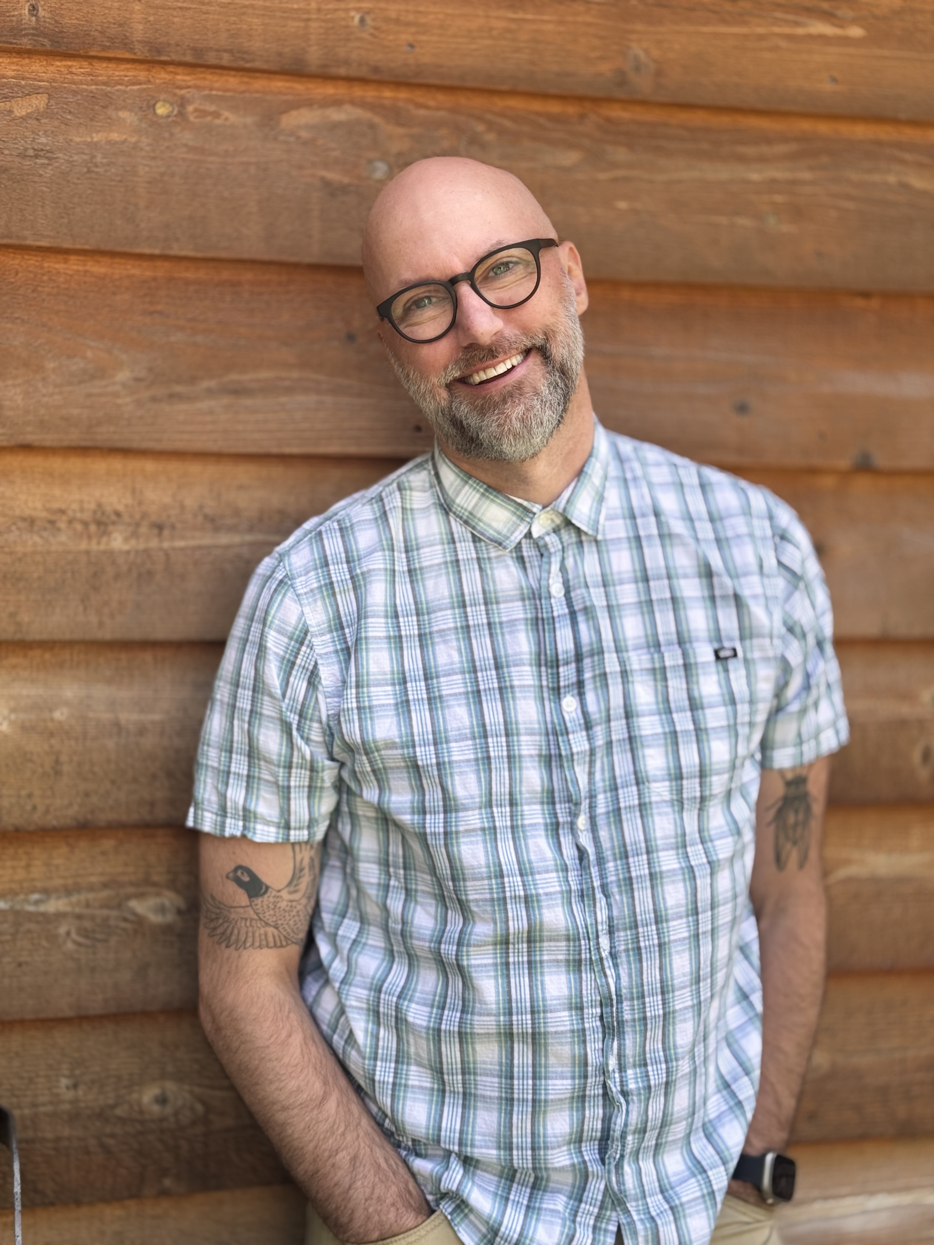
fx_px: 1727
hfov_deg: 30.3
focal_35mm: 48
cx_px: 467
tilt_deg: -2.6
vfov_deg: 39.7
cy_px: 622
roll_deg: -0.6
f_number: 1.78
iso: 64
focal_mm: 6.76
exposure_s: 1/464
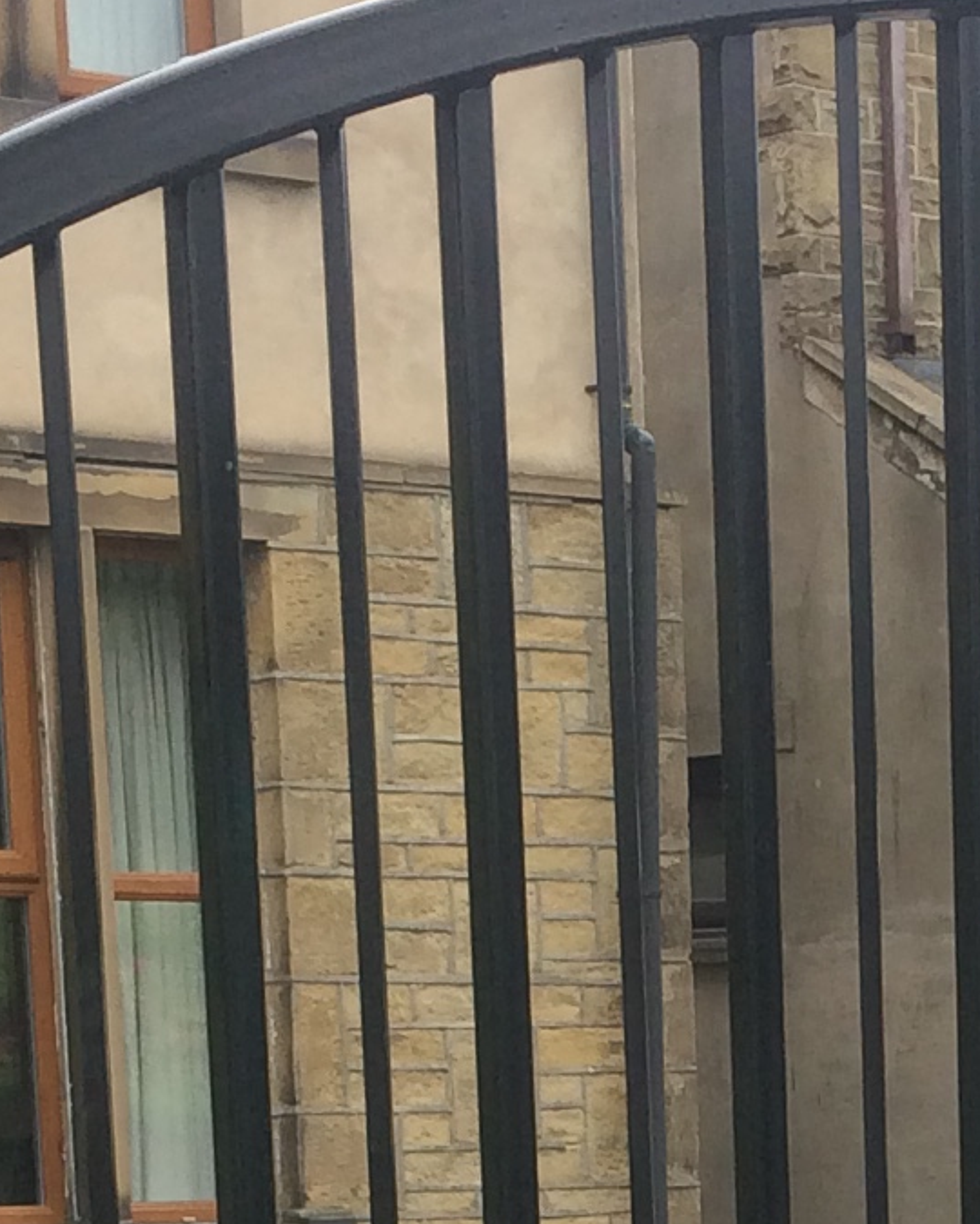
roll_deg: +1.4
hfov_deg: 11.1
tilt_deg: -11.2
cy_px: 2058
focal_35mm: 137
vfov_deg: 13.0
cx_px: 1163
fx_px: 4962
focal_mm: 4.15
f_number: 2.2
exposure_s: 1/410
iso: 32
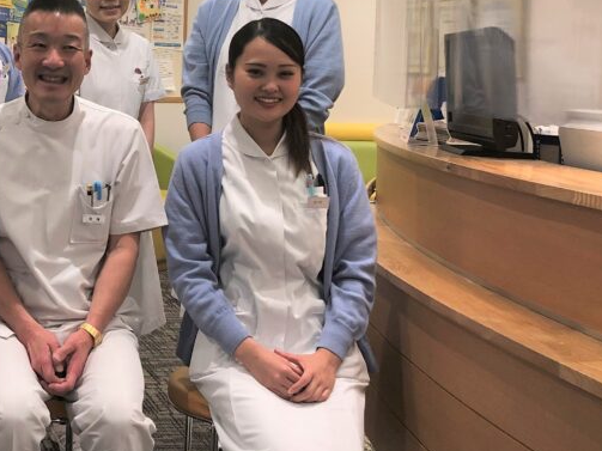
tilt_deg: +0.1
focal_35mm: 57
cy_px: 66
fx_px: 991
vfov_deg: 25.0
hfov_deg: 31.4
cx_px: 6
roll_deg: -1.0
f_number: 1.8
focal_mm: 4
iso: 32
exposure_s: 1/30
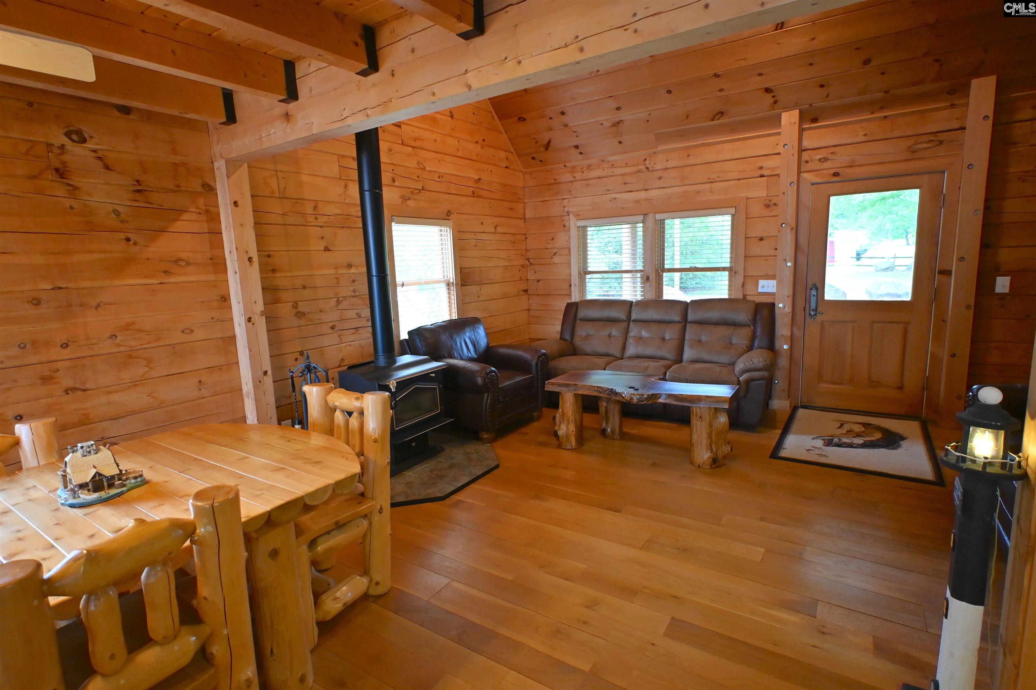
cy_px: 345
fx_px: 518
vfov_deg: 67.4
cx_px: 518
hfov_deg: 90.0
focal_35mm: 18
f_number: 3.5
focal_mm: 12
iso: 1400
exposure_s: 1/125
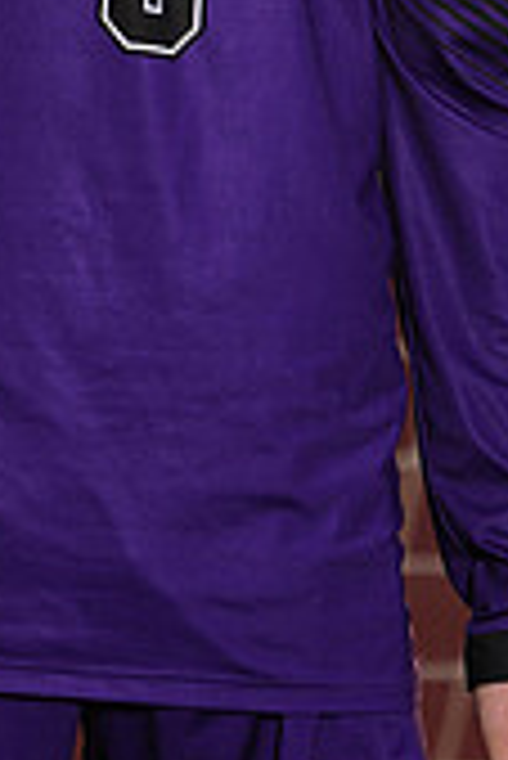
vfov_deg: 1.7
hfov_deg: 1.2
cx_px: 83
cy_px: -288
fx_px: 25008
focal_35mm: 1184
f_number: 7.1
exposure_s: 1/200
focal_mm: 345
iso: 100
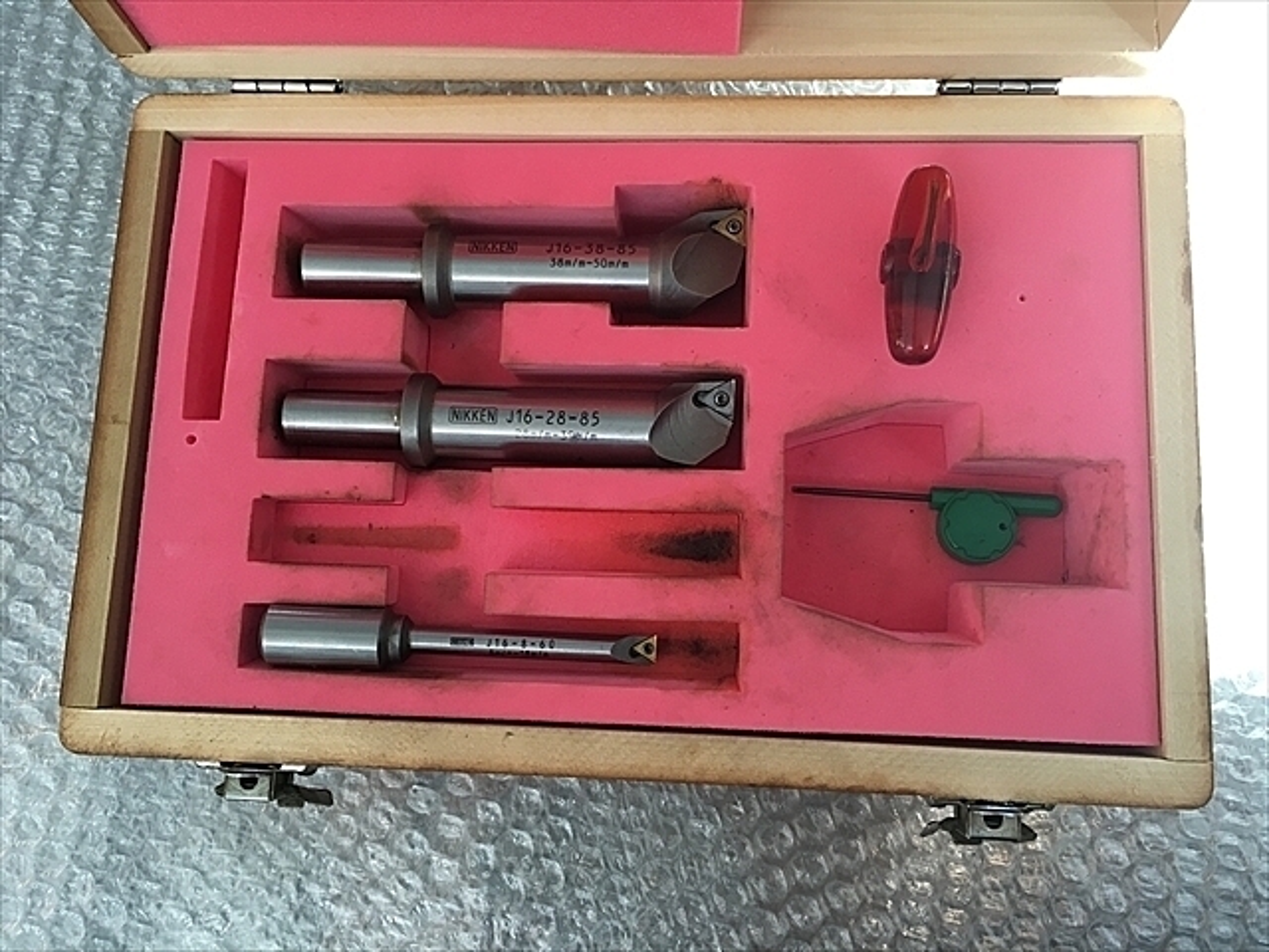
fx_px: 1063
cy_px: 476
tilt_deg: -80.7
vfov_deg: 48.2
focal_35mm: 29
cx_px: 634
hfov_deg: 61.7
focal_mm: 4.15
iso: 64
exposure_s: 1/30
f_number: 2.2
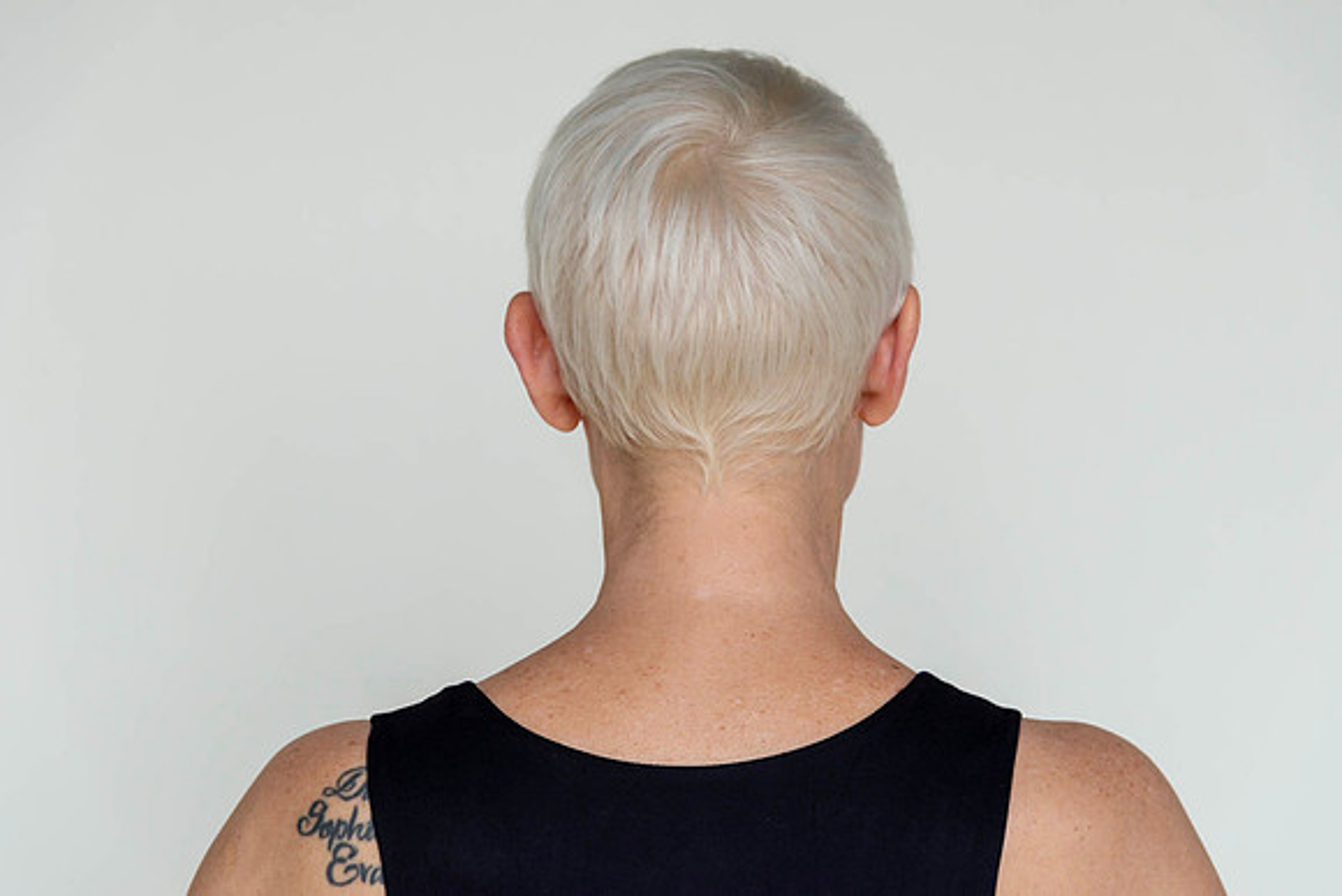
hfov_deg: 17.1
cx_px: 671
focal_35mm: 120
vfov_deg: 11.4
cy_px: 448
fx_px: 4474
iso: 640
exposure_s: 1/125
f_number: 6.3
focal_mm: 120
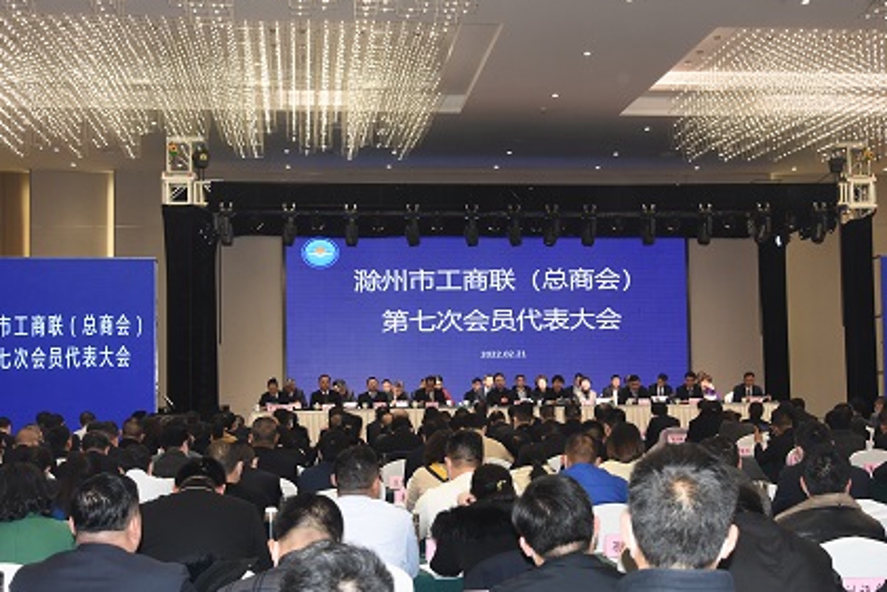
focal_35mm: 50
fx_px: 1232
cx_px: 493
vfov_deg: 27.0
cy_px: 316
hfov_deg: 39.5
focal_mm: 26
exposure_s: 1/125
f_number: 5
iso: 800
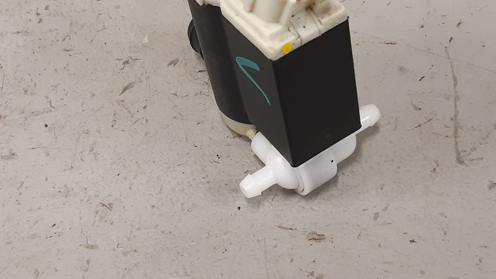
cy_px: 75
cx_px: 219
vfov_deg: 36.0
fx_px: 421
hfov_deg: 60.8
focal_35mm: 32
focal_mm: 3.93
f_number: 1.7
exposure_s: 1/50
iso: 160
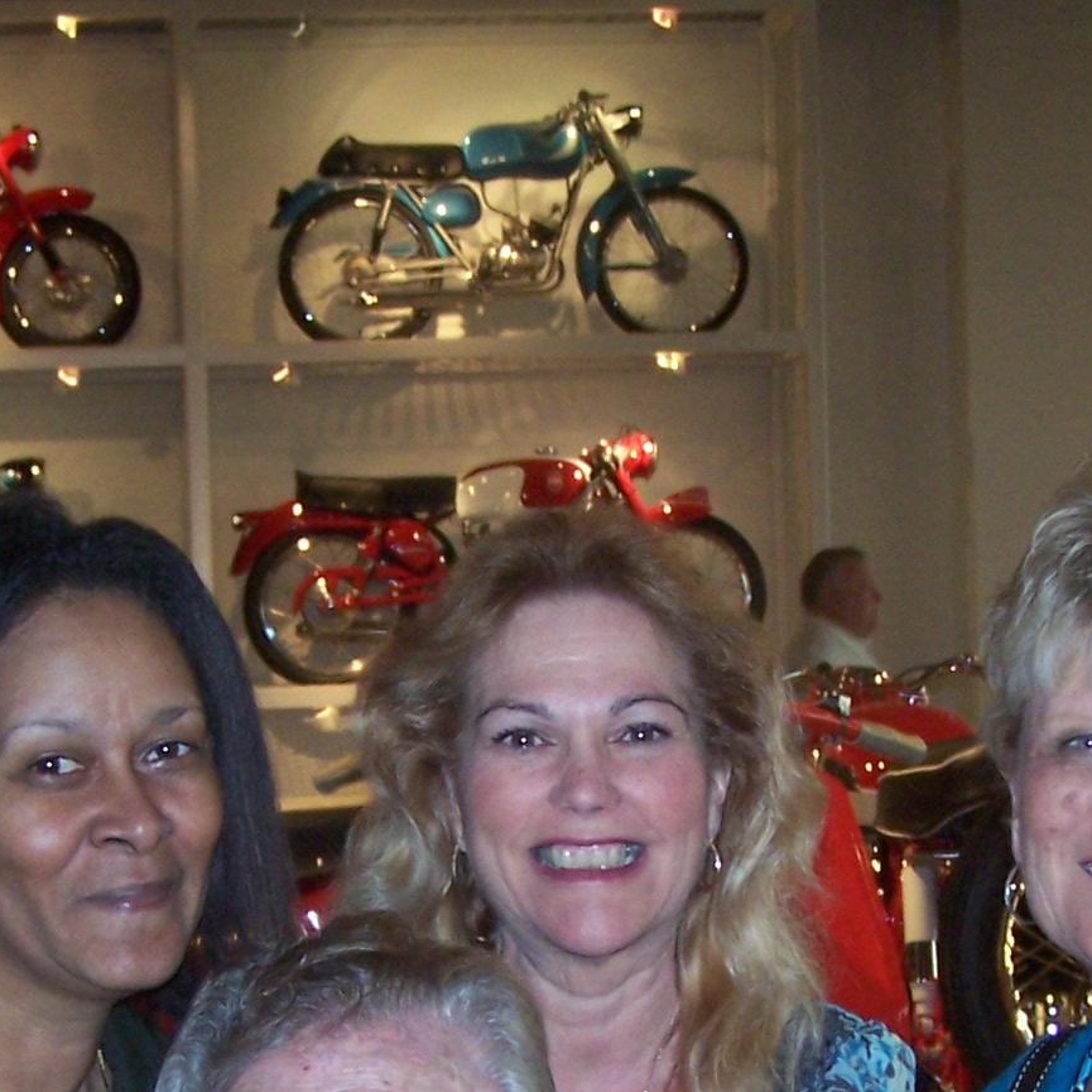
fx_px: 3569
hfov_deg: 17.4
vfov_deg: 17.1
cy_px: 1028
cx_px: 601
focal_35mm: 100
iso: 140
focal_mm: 6.3
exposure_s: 1/60
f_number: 2.8
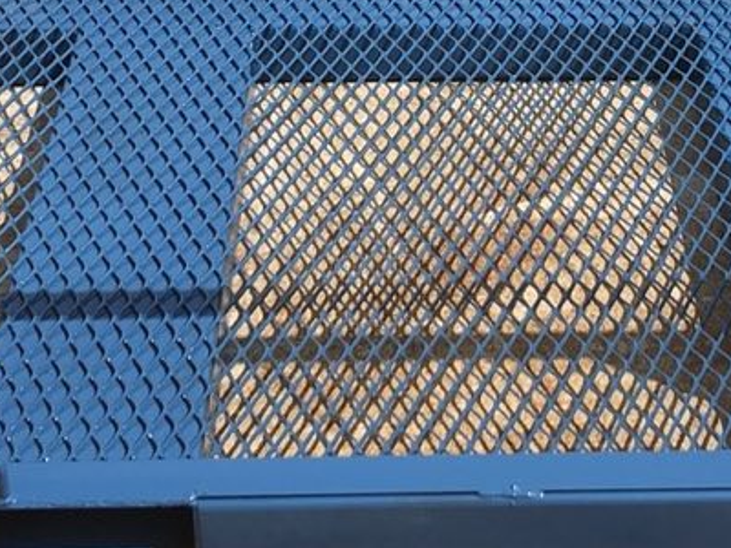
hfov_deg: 20.0
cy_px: -11
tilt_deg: -31.0
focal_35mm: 98
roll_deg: +0.3
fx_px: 2070
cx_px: 493
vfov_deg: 14.8
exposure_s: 1/2404
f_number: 1.8
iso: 20
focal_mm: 3.99
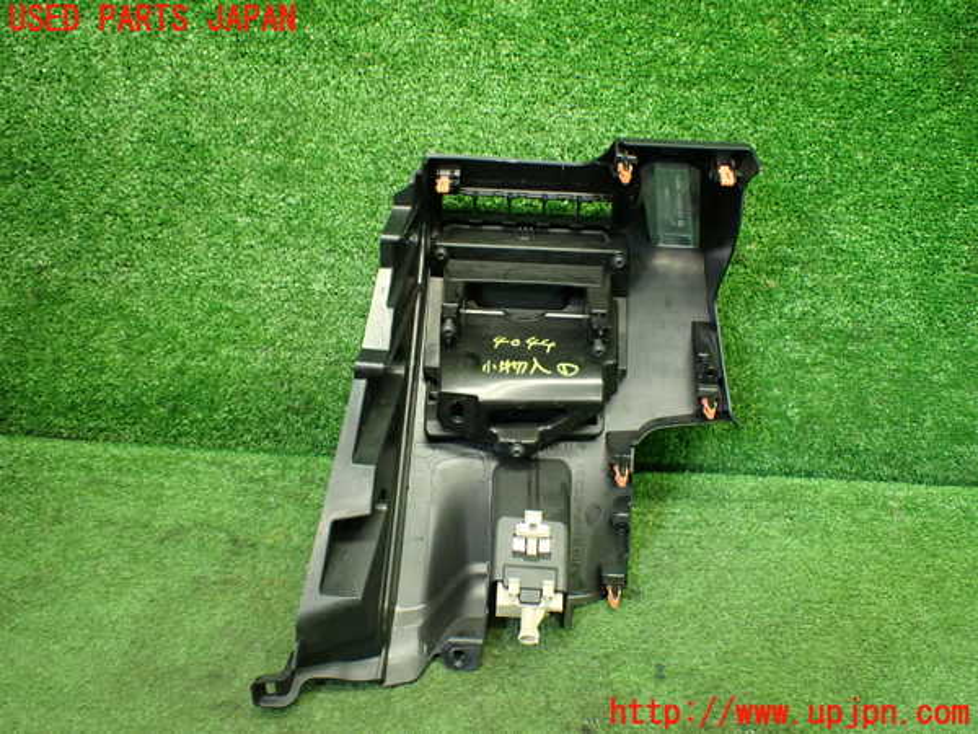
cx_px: 489
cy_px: 367
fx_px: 848
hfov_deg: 60.0
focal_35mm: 30
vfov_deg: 46.8
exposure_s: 1/100
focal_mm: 5.4
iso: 800
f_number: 2.3
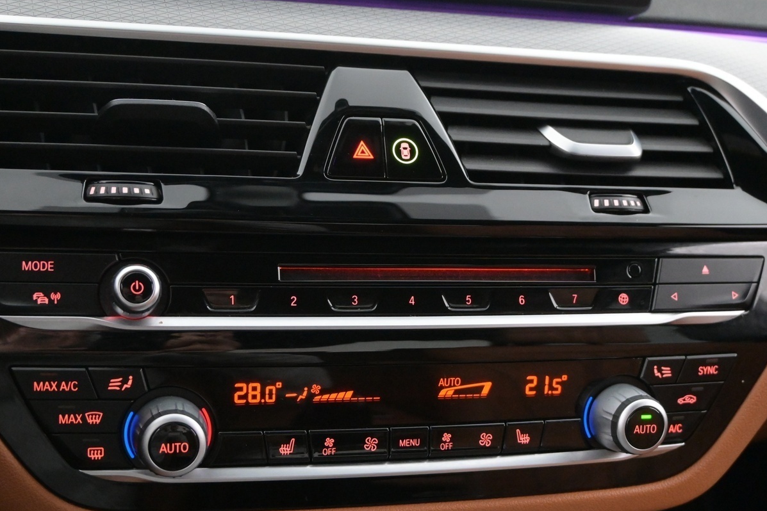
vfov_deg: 28.7
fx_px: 994
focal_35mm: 47
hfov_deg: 42.2
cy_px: 324
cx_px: 375
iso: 4500
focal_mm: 23
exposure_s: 1/40
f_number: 4.2
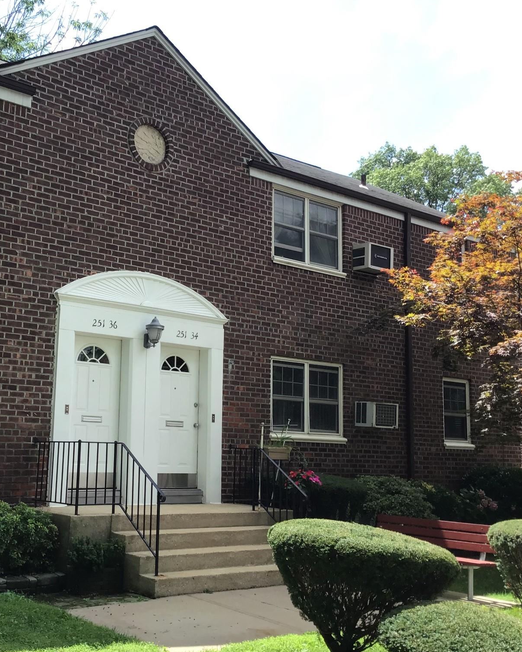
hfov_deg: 36.2
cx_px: 180
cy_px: 329
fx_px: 792
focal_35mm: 41
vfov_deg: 44.8
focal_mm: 3.3
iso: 25
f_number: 2.4
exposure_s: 1/409
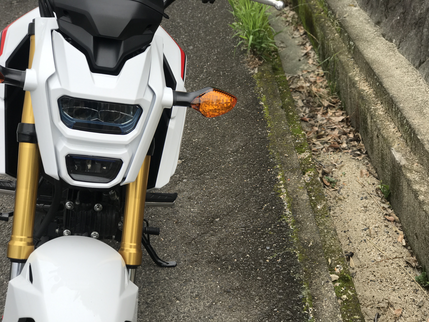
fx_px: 706
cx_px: 214
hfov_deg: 33.8
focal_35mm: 57
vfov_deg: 25.7
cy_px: 161
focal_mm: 6.6
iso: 20
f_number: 2.8
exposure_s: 1/131
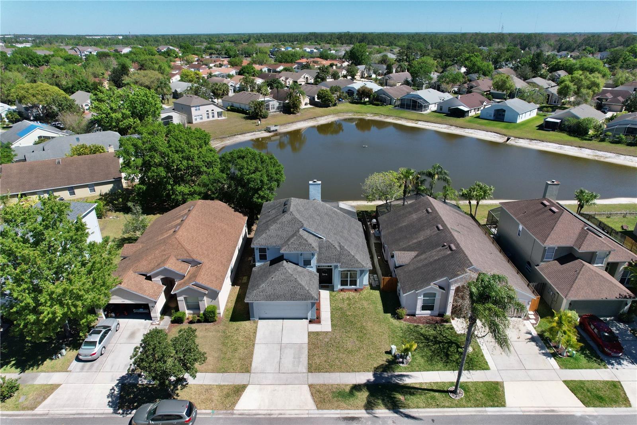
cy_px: 212
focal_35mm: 22
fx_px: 389
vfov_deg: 57.2
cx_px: 318
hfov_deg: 78.6
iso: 200
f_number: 2.8
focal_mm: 8.38
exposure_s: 1/4000
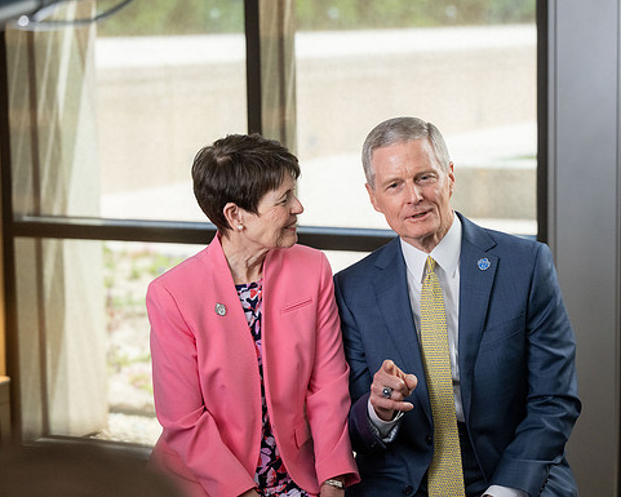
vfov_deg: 16.4
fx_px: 1728
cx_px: 367
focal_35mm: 94
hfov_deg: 20.4
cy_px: 248
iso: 2000
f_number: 4
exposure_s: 1/400
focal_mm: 83
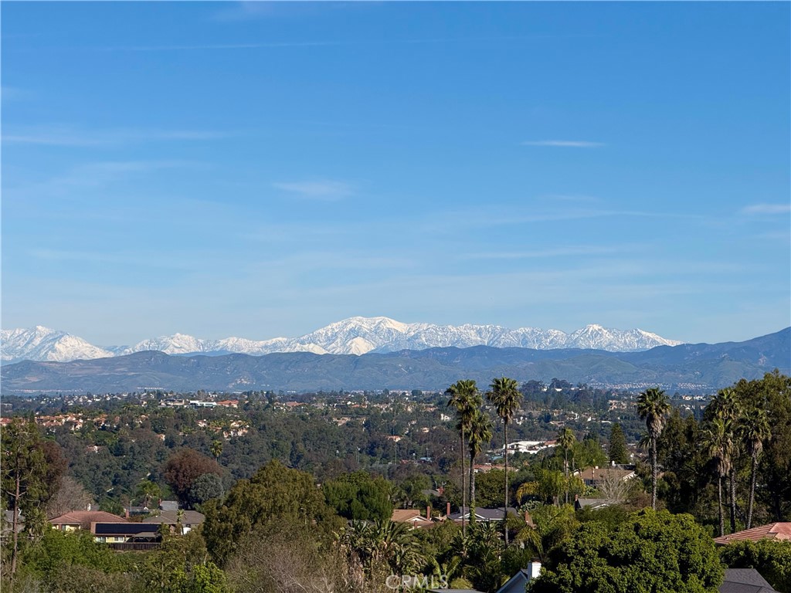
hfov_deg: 16.4
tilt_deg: +2.4
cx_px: 396
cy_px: 296
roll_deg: -1.3
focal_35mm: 120
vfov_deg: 12.3
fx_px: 2742
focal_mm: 15.66
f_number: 2.8
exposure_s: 1/3344
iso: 50
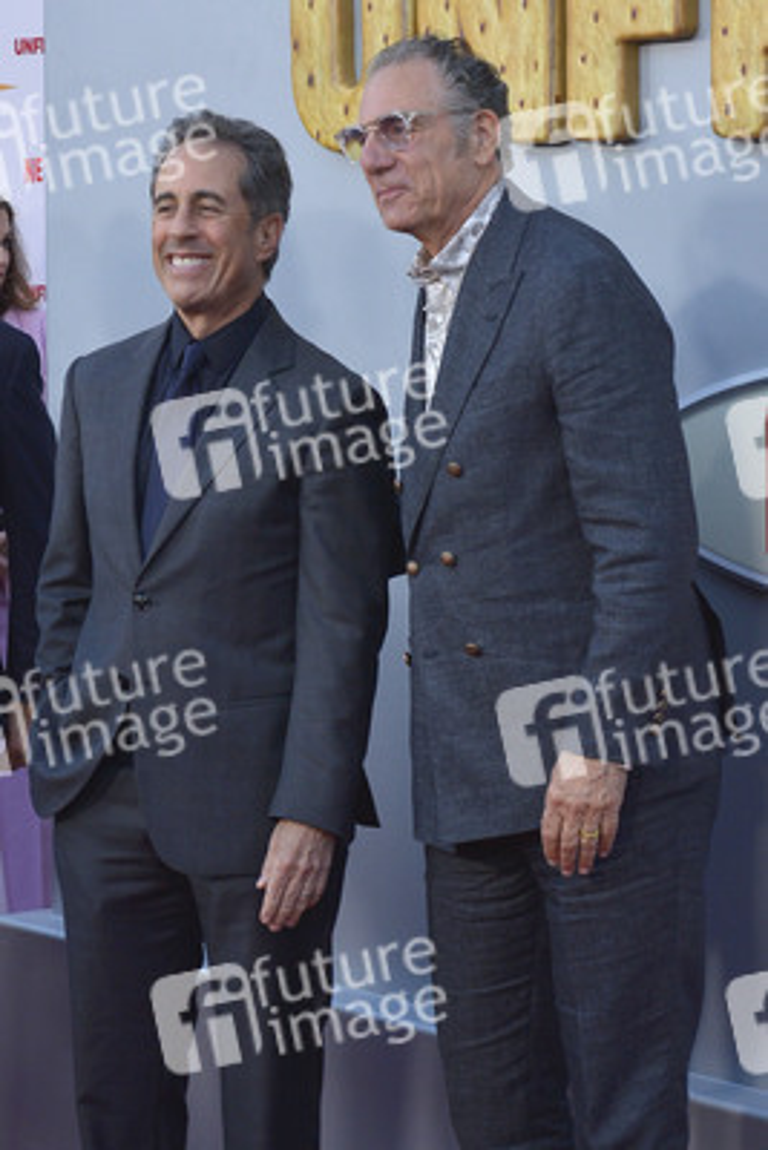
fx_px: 2238
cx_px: 384
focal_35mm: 70
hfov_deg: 19.5
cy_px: 575
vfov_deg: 28.8
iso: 400
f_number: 7.1
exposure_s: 1/250
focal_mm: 70
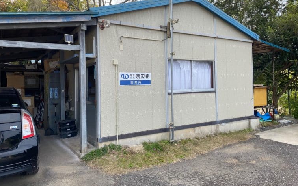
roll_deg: +1.4
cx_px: 148
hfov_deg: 66.5
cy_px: 84
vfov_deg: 44.5
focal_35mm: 28
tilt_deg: -0.7
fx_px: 227
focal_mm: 4.25
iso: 32
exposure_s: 1/858
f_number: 1.8
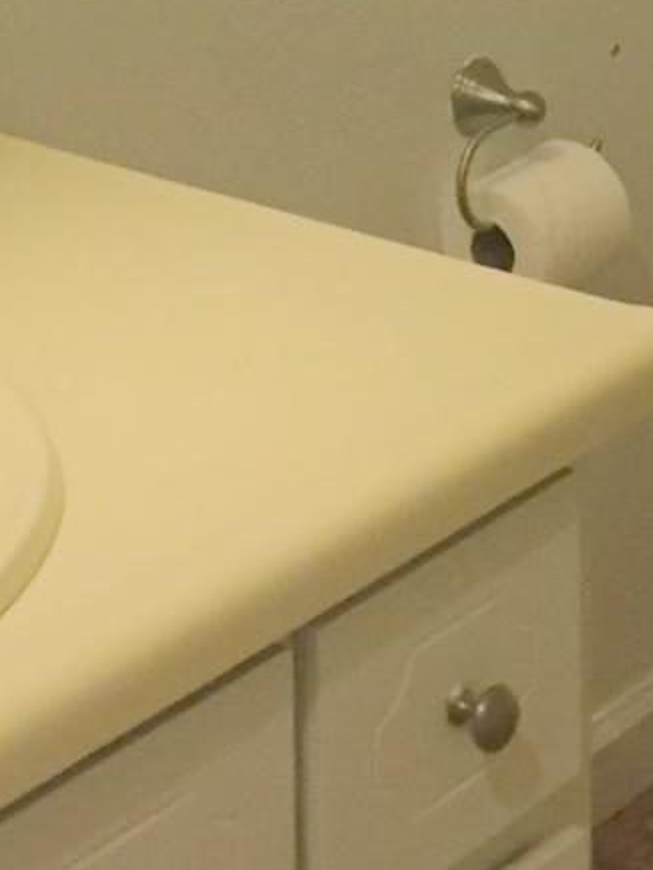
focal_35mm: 134
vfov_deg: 13.8
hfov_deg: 11.1
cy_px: -430
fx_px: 3369
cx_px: 476
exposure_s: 1/30
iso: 160
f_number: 2.2
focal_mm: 4.15
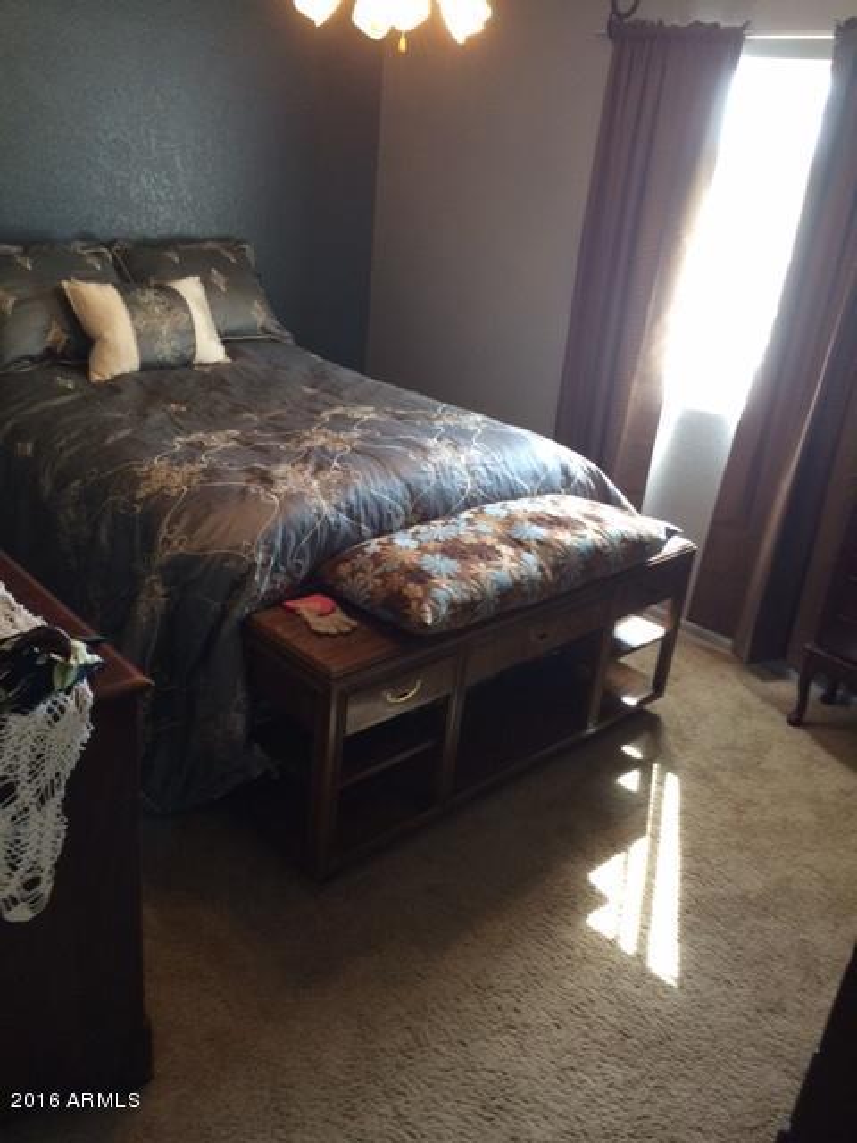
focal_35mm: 29
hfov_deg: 48.2
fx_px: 957
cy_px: 572
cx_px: 428
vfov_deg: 61.7
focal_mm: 4.15
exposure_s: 1/30
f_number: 2.2
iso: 100
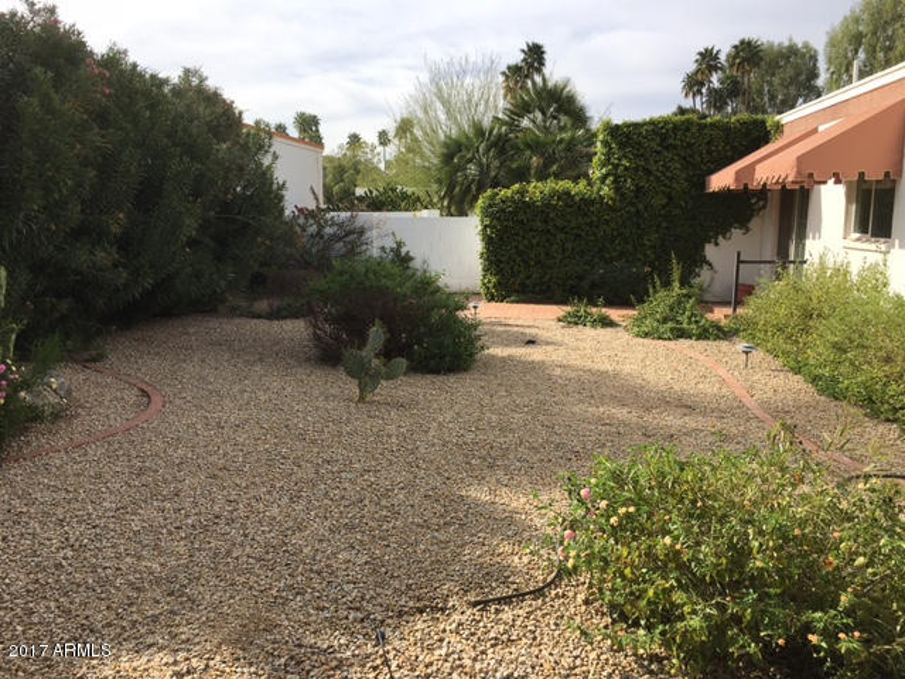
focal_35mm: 29
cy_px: 340
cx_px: 452
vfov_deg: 48.2
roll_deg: -0.2
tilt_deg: -8.5
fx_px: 758
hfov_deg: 61.7
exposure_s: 1/1451
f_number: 2.2
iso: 25
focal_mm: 4.15
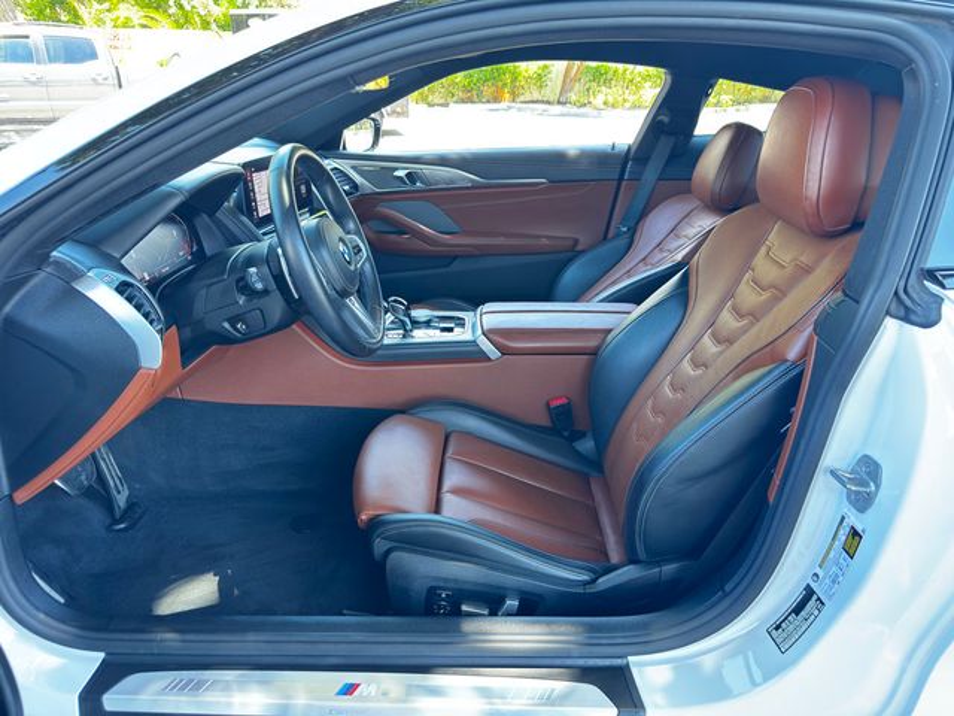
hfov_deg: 71.6
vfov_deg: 56.8
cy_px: 358
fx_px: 661
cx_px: 477
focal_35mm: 24
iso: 160
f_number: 1.78
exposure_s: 1/60
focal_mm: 6.76
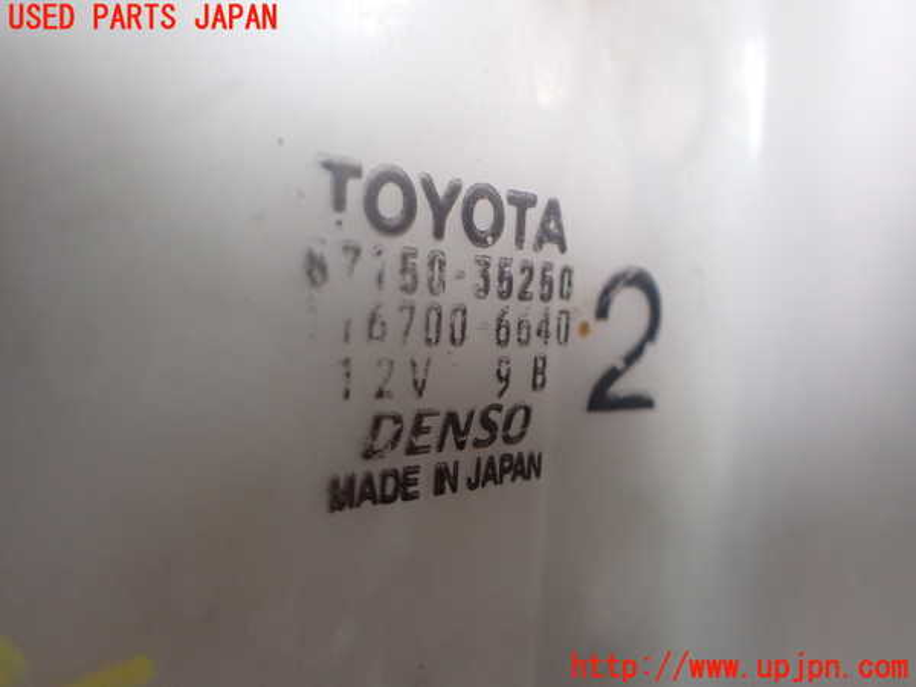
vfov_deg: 46.8
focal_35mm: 30
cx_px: 458
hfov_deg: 60.0
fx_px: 794
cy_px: 344
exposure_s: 1/125
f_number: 2.3
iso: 800
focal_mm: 5.4
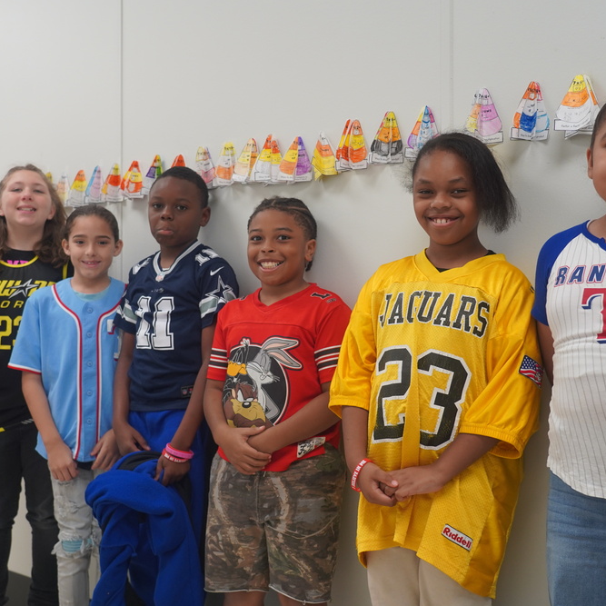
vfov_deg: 36.1
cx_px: 254
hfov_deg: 36.0
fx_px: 931
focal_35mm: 47
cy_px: 302
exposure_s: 1/160
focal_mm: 36
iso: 1000
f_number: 4
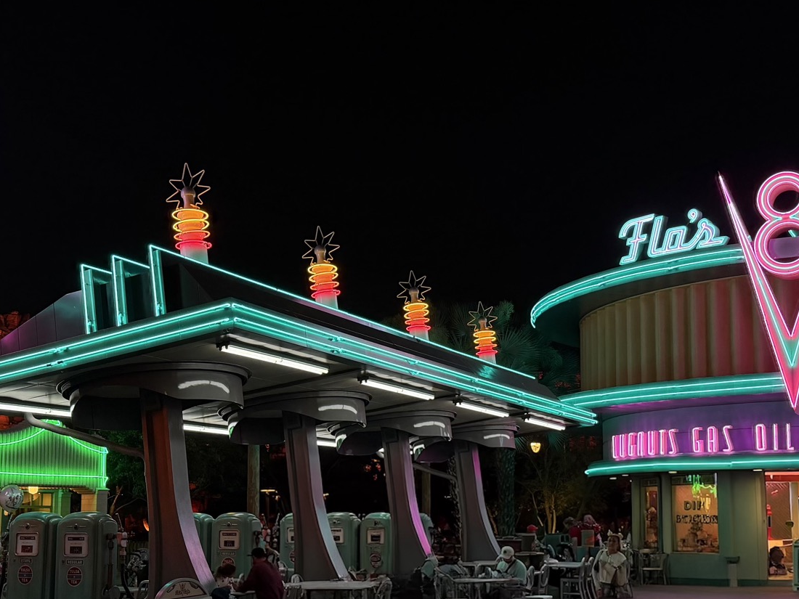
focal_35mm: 48
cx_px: 390
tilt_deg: +6.3
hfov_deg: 39.7
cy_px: 400
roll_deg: +0.2
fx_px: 1108
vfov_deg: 30.0
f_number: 1.78
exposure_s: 1/60
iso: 200
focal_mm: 6.76
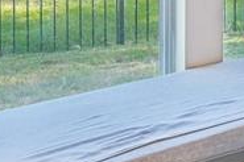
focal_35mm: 111
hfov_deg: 15.3
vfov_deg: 11.3
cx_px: 470
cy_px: -142
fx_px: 752
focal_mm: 20
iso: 400
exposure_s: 1/40
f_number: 8
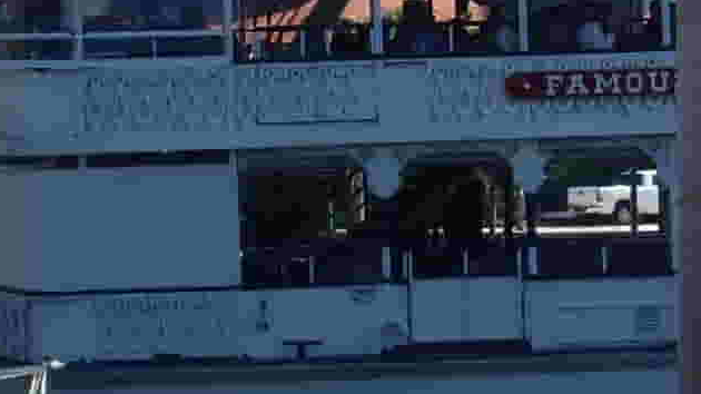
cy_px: -136
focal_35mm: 332
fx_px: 6170
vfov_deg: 3.6
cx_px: 950
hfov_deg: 6.4
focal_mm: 12.7
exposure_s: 1/500
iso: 100
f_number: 4.7
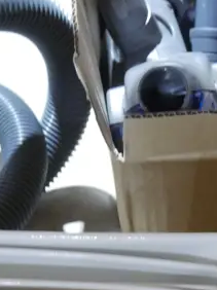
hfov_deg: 10.7
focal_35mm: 138
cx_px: 156
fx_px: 1155
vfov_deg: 13.3
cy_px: 465
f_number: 4.1
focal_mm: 19
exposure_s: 1/60
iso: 3200
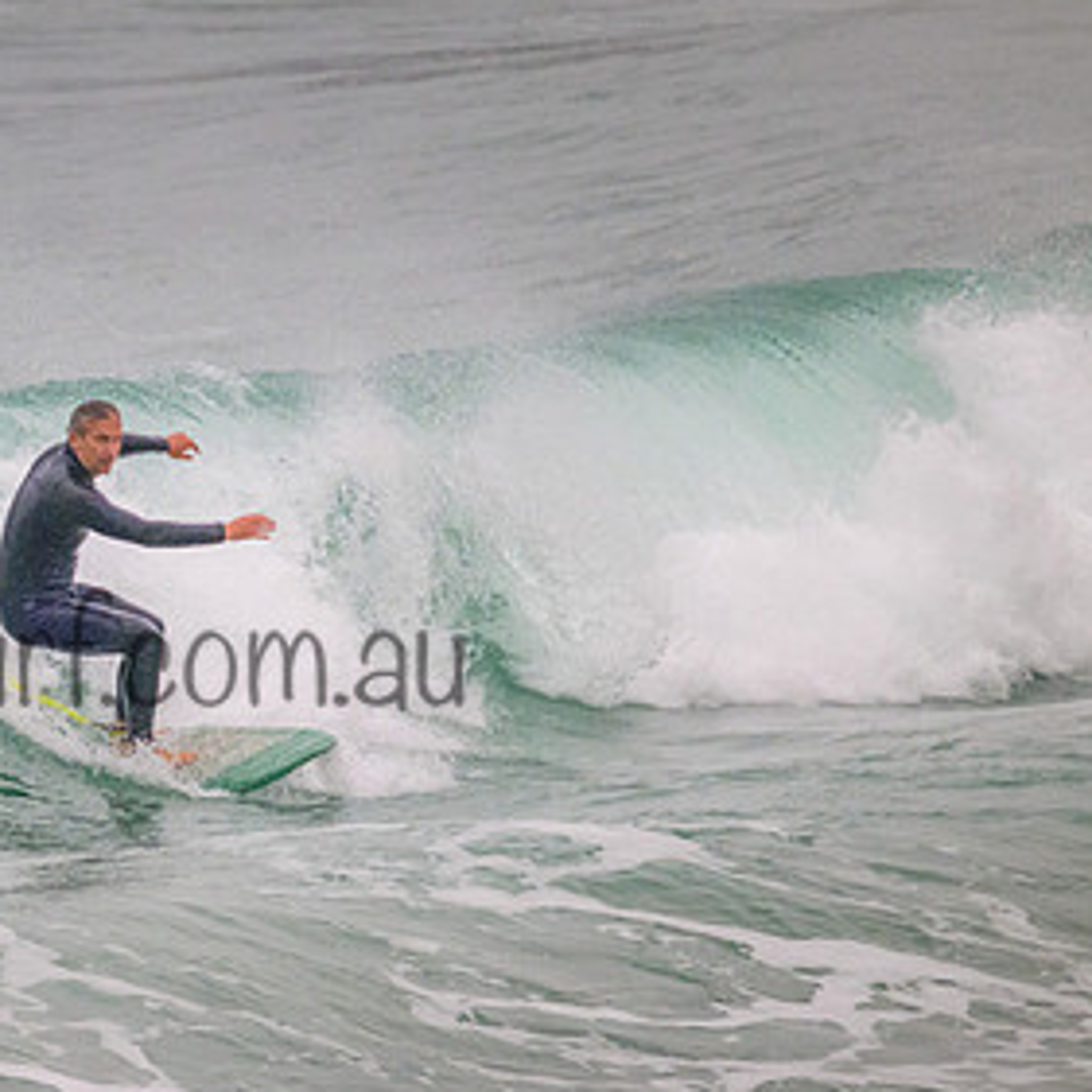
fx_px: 50038
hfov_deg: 1.3
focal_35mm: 1402
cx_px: 54
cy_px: 616
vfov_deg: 1.3
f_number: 11
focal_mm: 800
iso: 3200
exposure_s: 1/1250
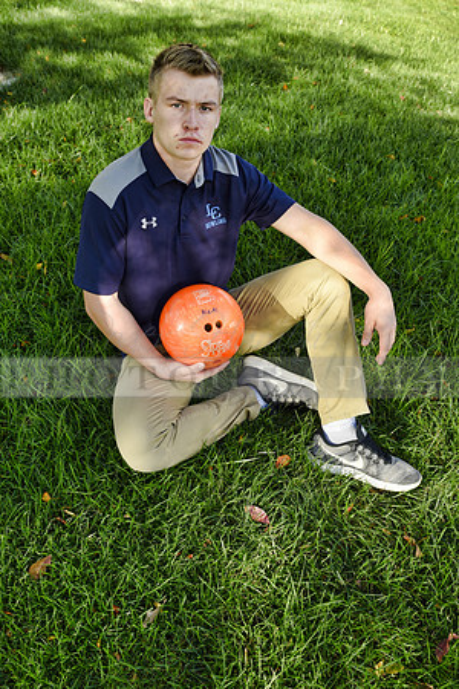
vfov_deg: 58.7
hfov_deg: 41.1
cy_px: 344
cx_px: 230
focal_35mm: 32
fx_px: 612
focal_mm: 32
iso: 200
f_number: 6.3
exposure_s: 1/160
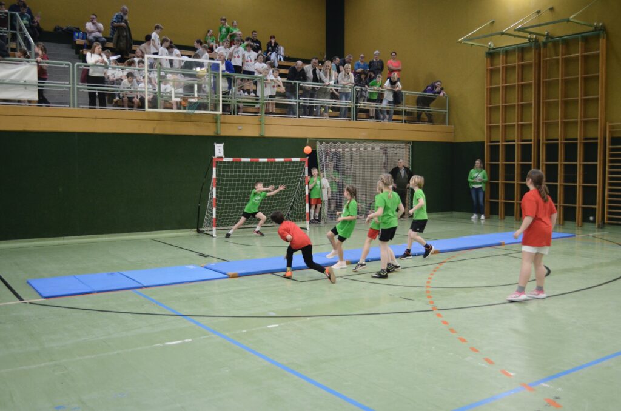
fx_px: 568
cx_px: 310
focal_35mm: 33
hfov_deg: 57.3
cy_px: 206
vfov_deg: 39.8
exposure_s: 1/400
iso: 1600
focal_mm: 22
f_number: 4
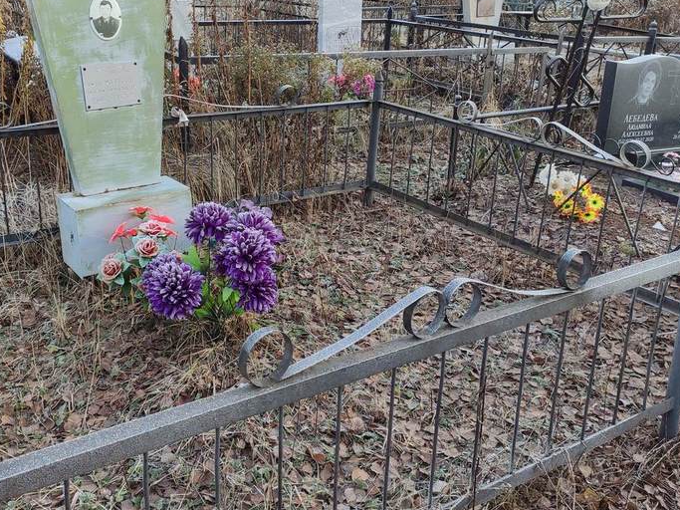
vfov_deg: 36.7
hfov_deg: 47.7
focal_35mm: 39
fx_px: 766
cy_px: 207
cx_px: 280
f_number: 1.75
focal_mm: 4.77
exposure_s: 1/391
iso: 112
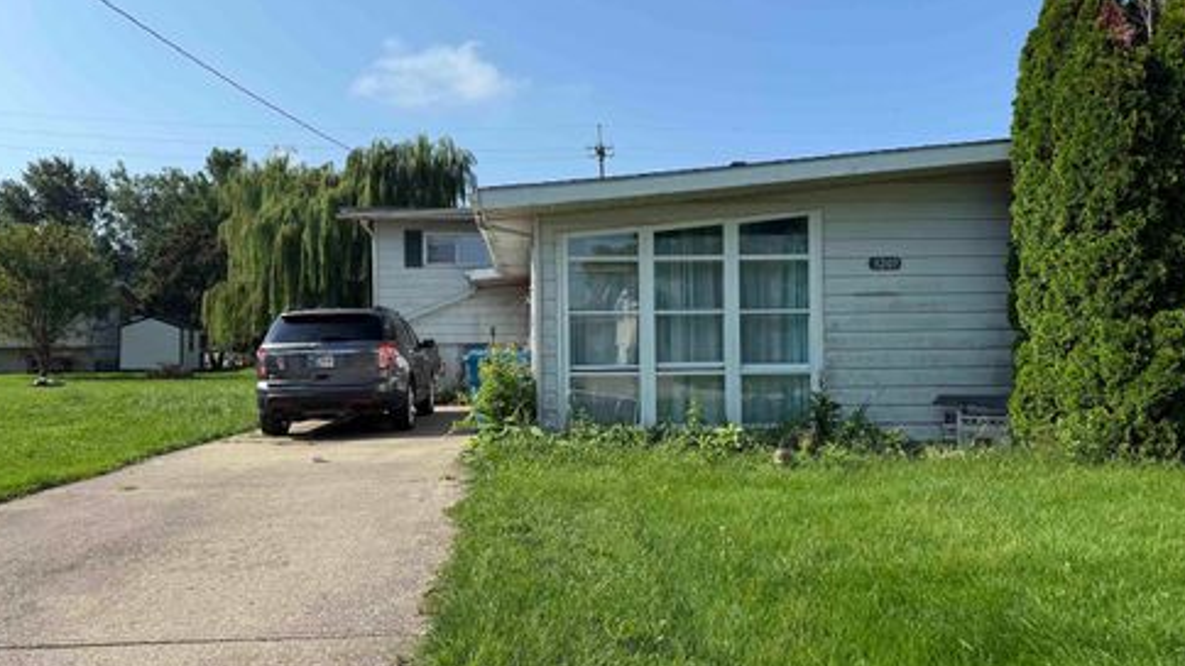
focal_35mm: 27
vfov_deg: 42.9
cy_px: 332
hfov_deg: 69.9
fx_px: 848
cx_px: 580
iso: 80
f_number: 1.78
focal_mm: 6.76
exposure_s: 1/4405
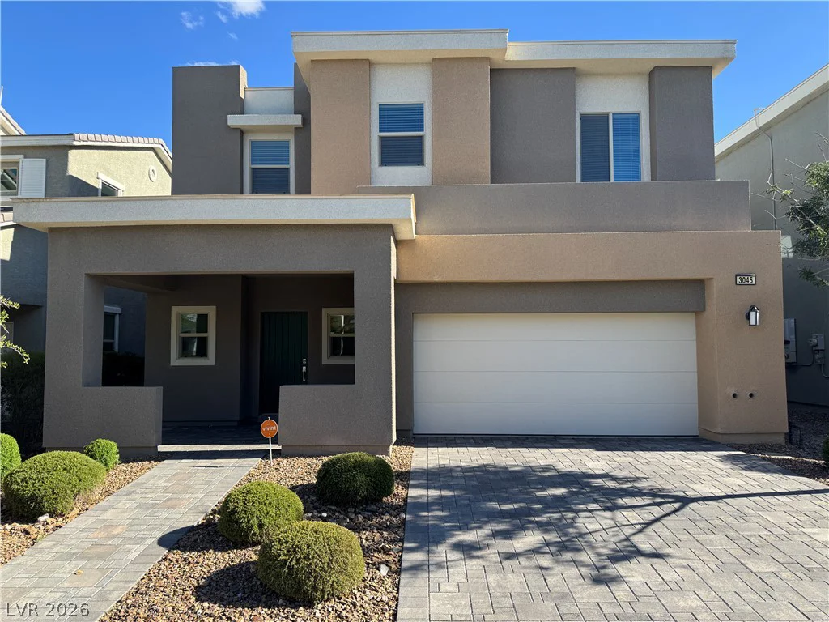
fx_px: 575
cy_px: 311
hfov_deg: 71.6
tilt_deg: +3.8
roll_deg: +0.2
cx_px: 414
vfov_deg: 56.8
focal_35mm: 24
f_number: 1.78
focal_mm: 6.76
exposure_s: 1/1721
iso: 80
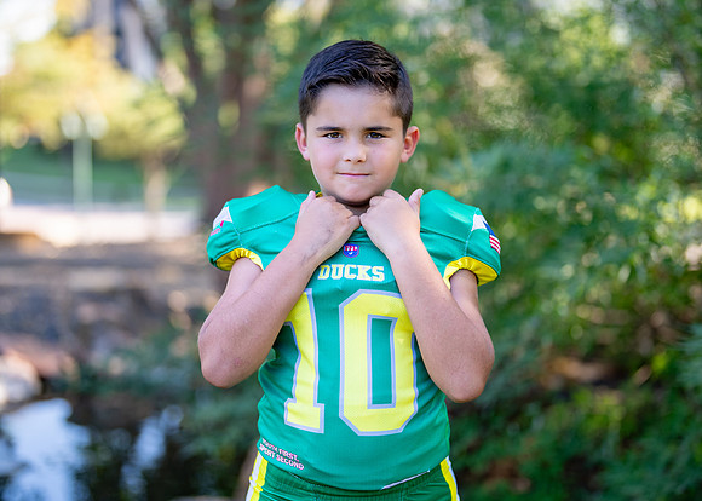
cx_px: 359
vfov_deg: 21.0
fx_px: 1351
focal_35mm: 68
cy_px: 248
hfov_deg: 29.1
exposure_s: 1/1000
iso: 100
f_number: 1.2
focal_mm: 50
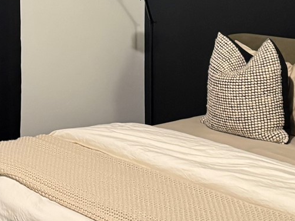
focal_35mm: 98
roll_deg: -0.8
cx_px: 34
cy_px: -46
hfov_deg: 19.7
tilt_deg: -2.0
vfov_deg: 14.6
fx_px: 835
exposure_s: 1/60
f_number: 1.78
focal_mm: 6.76
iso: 800
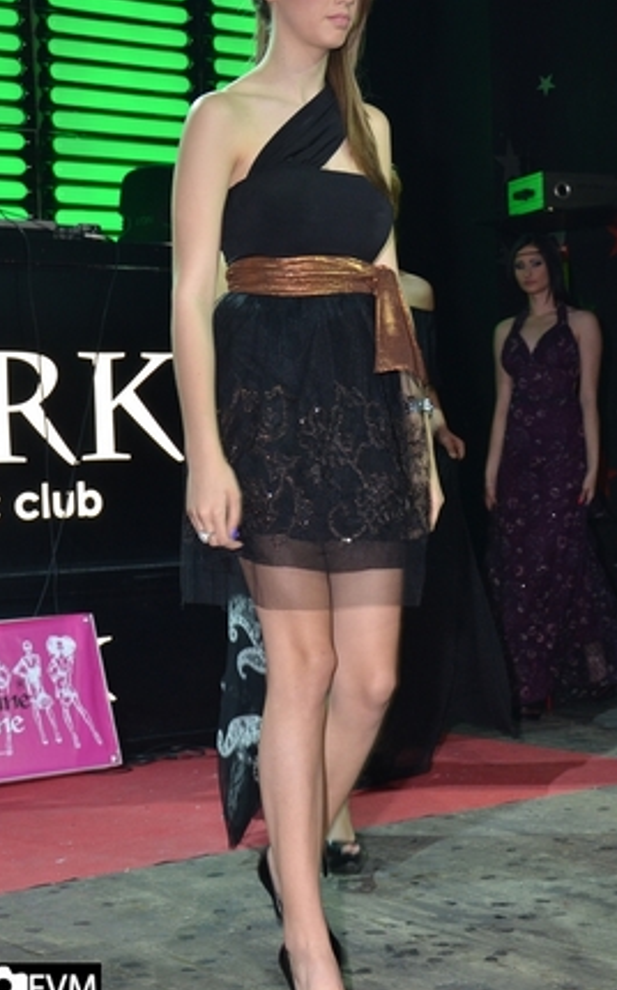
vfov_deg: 31.7
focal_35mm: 65
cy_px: 444
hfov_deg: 20.1
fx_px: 1742
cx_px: 371
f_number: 6.3
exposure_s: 1/60
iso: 640
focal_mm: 35
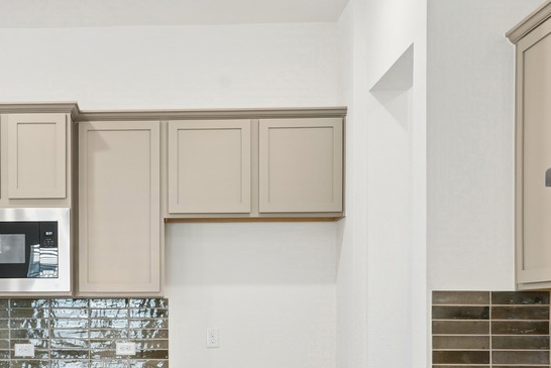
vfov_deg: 22.2
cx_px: 110
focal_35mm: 60
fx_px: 919
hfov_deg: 32.5
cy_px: 315
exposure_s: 1/3
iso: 160
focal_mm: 16
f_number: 9
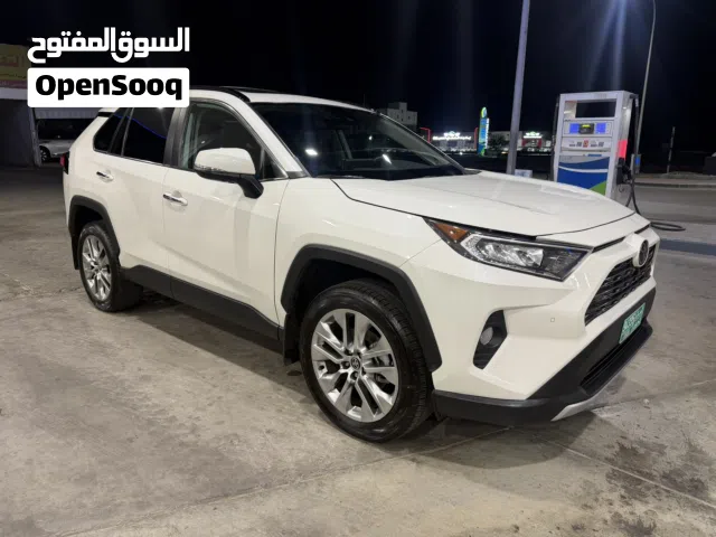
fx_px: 496
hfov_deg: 71.6
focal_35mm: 24
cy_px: 268
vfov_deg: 56.8
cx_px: 358
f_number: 1.78
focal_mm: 6.76
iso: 125
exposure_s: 1/50
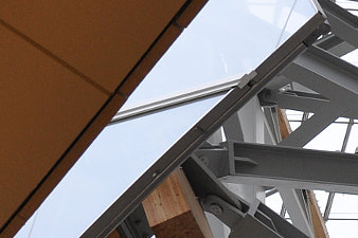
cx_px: 568
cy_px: 374
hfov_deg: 9.4
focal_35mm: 213
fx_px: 2117
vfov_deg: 6.4
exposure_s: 1/40
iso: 400
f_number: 6.3
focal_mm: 30
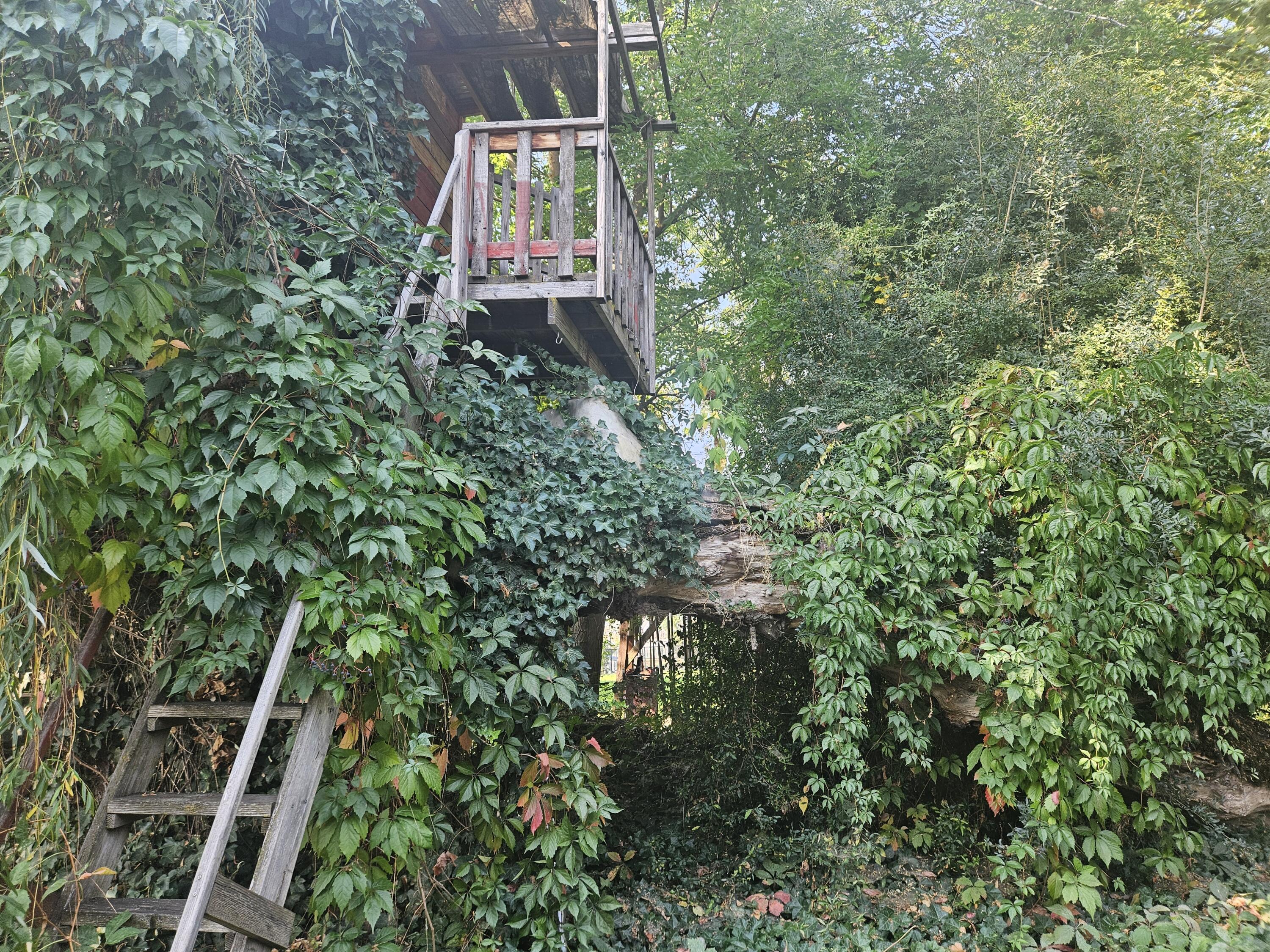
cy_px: 476
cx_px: 635
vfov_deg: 58.9
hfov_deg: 73.9
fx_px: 844
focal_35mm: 23
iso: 50
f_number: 1.8
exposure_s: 1/207
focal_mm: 5.4
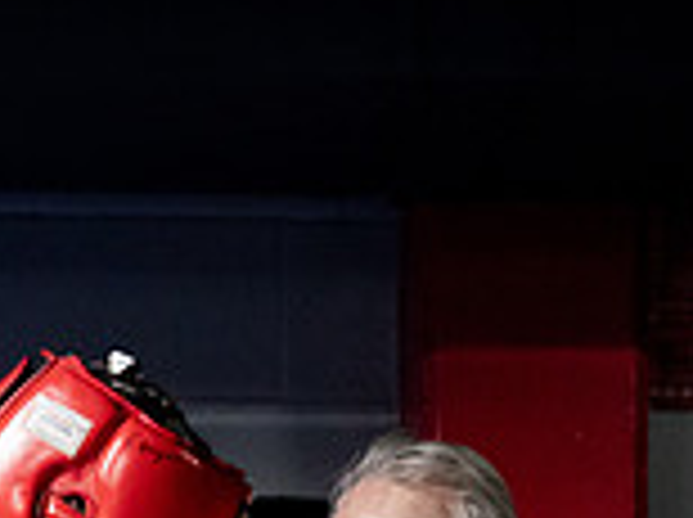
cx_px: 45
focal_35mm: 254
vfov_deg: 5.8
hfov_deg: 7.8
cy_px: 836
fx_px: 5077
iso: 8000
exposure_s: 1/1000
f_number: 2.8
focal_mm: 70
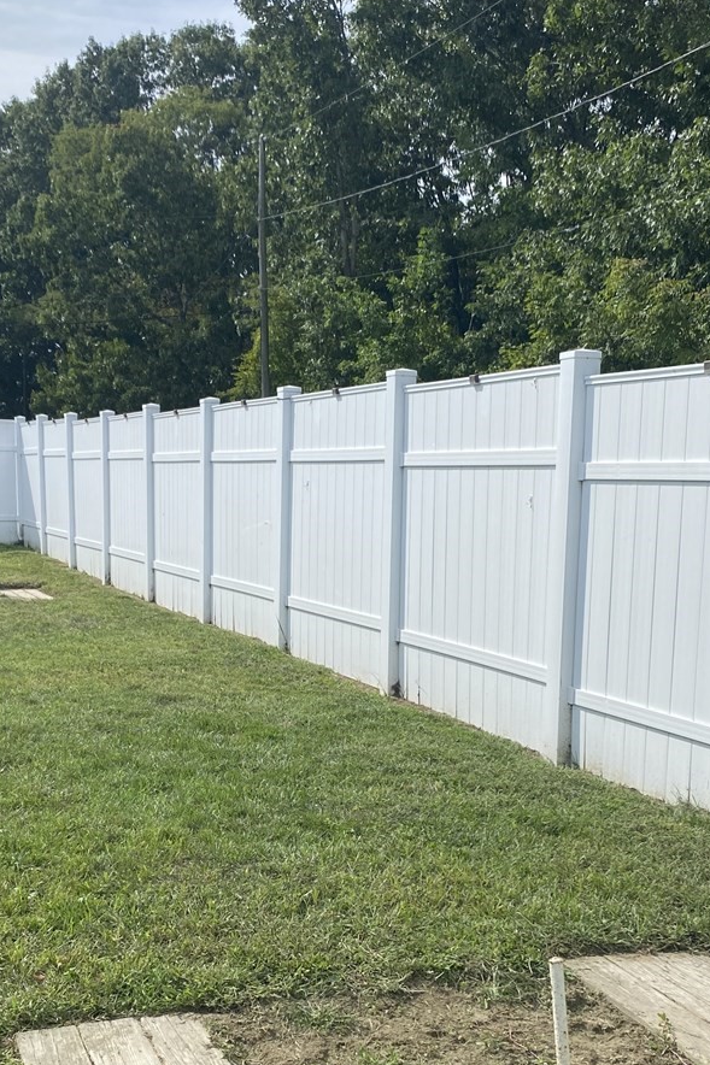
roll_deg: -0.8
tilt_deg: -9.7
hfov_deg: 28.6
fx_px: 1391
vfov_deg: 41.2
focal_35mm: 47
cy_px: 731
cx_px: 321
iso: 32
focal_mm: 4.25
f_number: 1.8
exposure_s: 1/2571
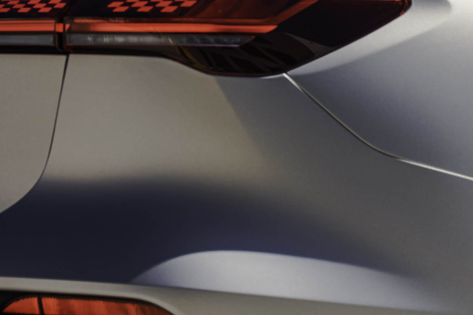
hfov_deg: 4.6
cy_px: -18
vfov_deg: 3.1
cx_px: -124
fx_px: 5885
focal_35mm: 448
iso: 100
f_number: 3.2
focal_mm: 160
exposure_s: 1/400
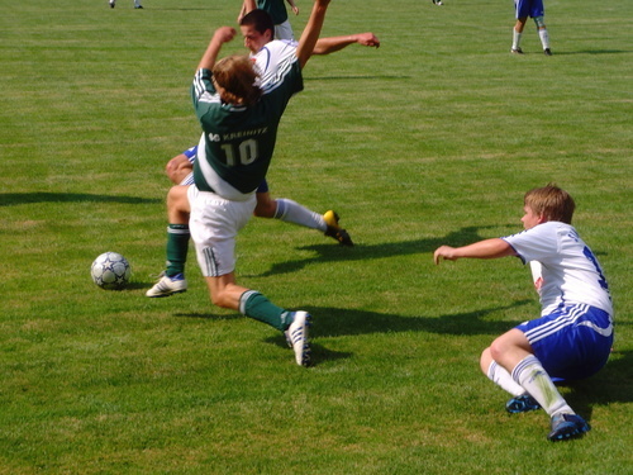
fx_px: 1463
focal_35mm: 80
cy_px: 238
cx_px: 316
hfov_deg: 24.4
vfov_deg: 18.4
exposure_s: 1/250
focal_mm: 13.7
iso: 80
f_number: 7.4
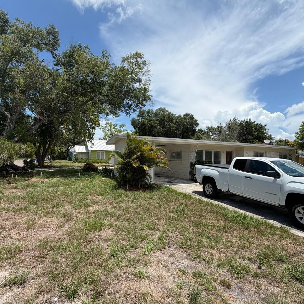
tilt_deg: +1.8
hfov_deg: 83.9
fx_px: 169
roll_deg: -1.0
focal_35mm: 17
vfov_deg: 84.0
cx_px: 144
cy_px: 153
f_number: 2.2
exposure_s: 1/1068
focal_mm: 2.22
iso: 20
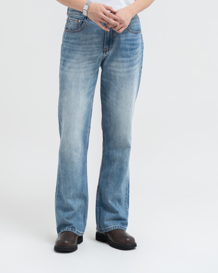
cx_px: 93
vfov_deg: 14.7
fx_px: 1049
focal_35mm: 130
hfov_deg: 11.9
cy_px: 46
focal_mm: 75
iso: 200
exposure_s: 1/160
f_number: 4.5
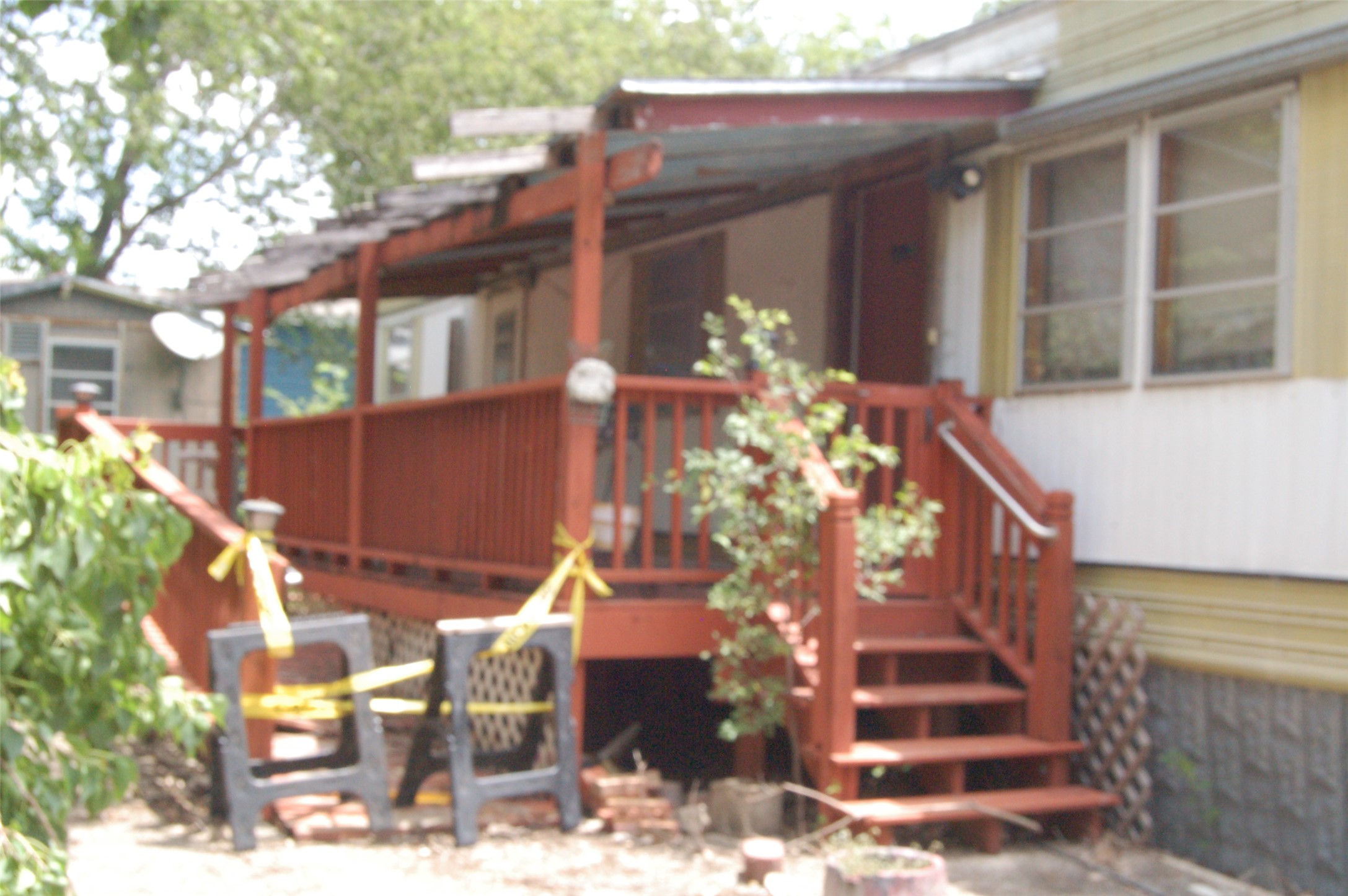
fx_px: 1908
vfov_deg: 26.4
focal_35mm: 51
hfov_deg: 38.9
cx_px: 674
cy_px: 448
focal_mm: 34
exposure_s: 1/160
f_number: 14
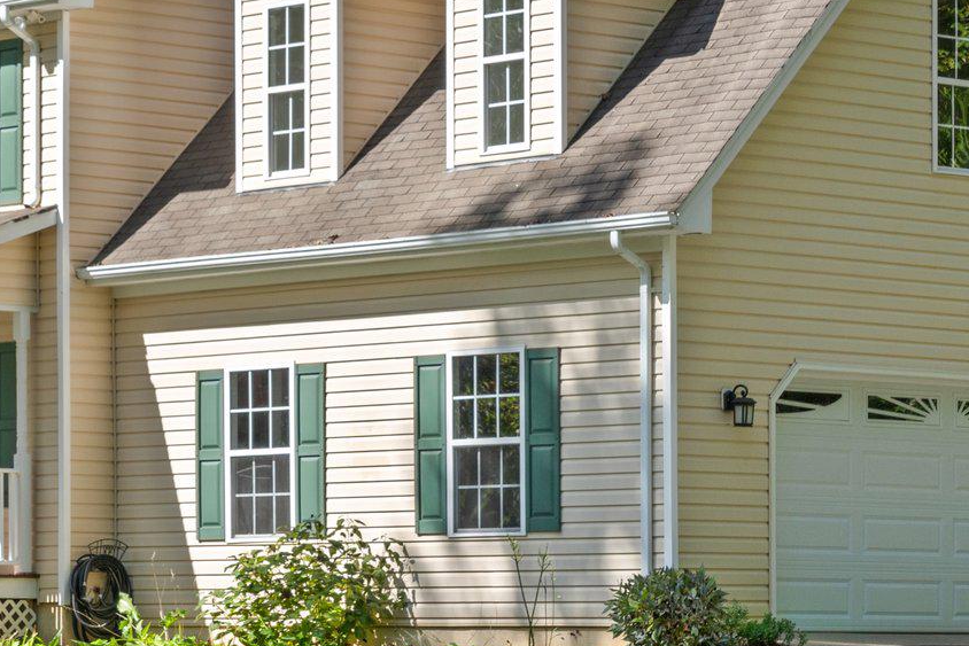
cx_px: 199
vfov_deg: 8.3
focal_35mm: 165
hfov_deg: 12.4
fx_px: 4442
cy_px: 227
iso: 250
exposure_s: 1/160
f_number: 13
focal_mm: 68
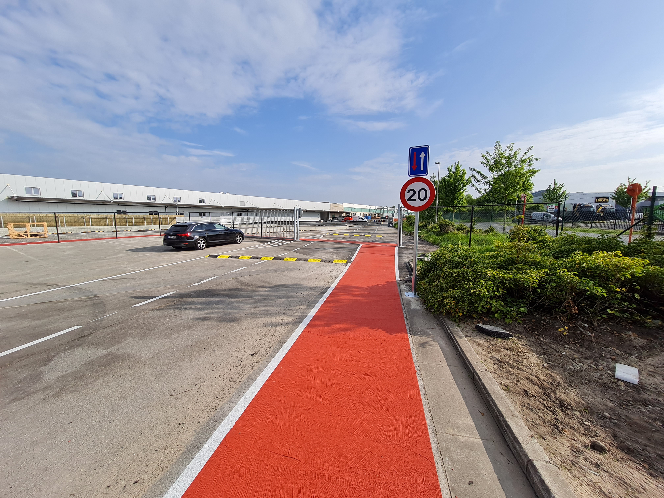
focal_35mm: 13
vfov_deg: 89.9
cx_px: 332
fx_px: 249
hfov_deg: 106.2
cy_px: 249
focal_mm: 1.74
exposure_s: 1/1640
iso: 50
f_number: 2.2
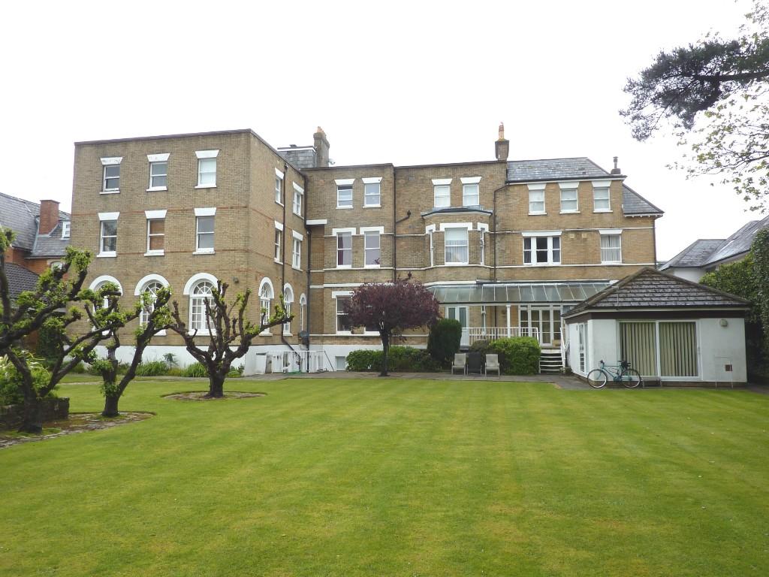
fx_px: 555
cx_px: 384
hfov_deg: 69.4
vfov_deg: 54.9
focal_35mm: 25
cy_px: 288
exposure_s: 1/160
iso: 80
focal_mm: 4.1
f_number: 4
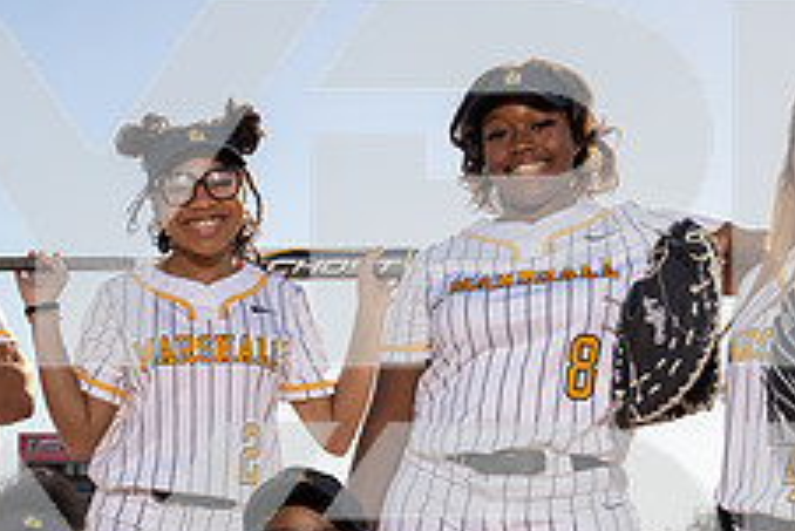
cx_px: 225
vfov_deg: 15.4
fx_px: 1900
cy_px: 611
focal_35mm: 86
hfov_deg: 23.4
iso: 100
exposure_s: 1/250
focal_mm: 32
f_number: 7.1
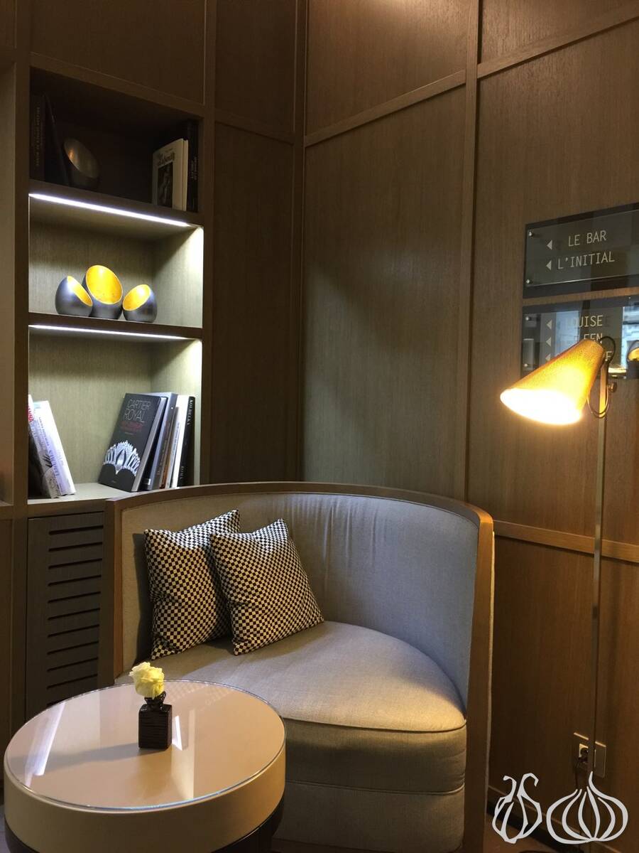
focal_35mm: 29
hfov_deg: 48.2
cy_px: 426
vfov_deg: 61.7
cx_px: 320
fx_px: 714
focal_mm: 4.15
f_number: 2.2
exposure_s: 1/10
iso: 125
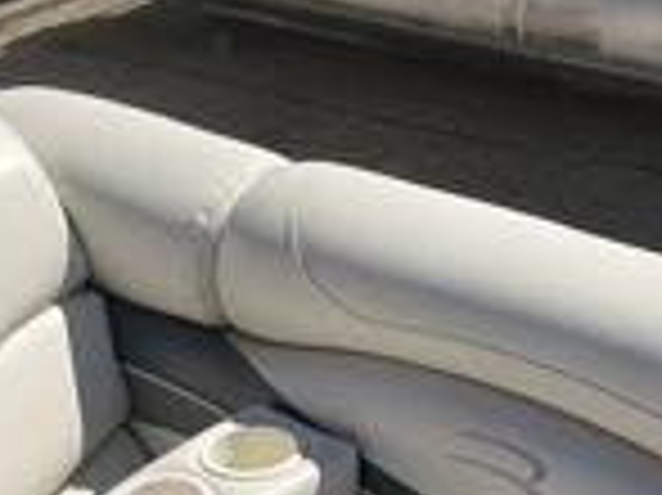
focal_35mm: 79
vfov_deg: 17.7
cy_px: 594
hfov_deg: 24.7
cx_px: 275
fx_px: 1510
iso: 25
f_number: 1.8
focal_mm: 3
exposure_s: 1/4065
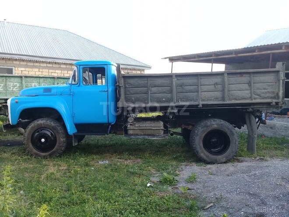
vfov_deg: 45.4
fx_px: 259
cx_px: 144
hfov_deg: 58.4
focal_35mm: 31
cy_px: 108
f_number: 2.2
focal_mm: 3.3
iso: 50
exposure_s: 1/131
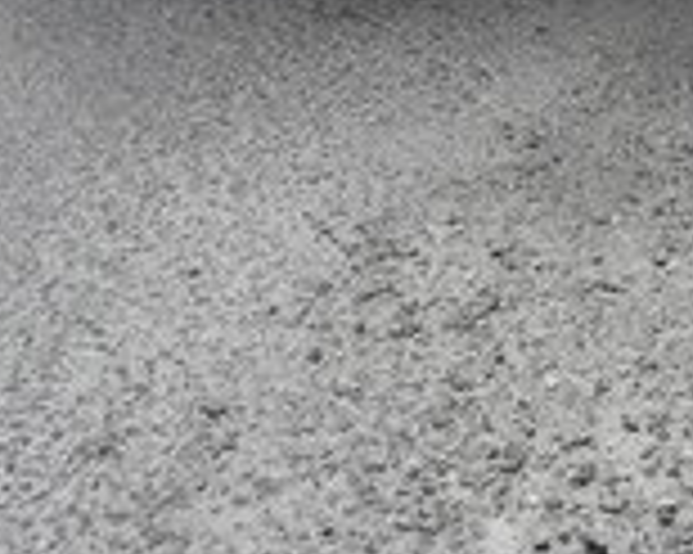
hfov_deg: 21.3
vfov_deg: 15.1
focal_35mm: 88
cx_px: 621
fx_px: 1804
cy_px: -446
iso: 40
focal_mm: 3.7
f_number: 1.9
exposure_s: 1/907
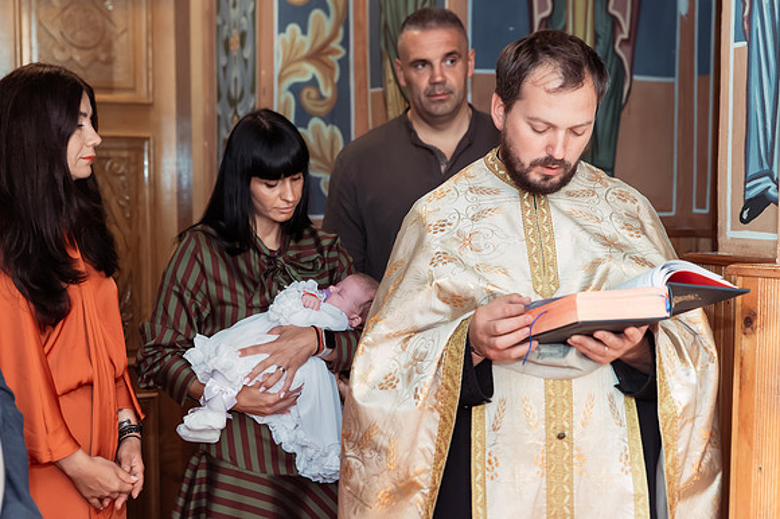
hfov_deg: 33.9
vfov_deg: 22.9
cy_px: 249
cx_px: 361
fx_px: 1280
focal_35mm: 59
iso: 4000
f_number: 3.5
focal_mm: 55
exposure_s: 1/125
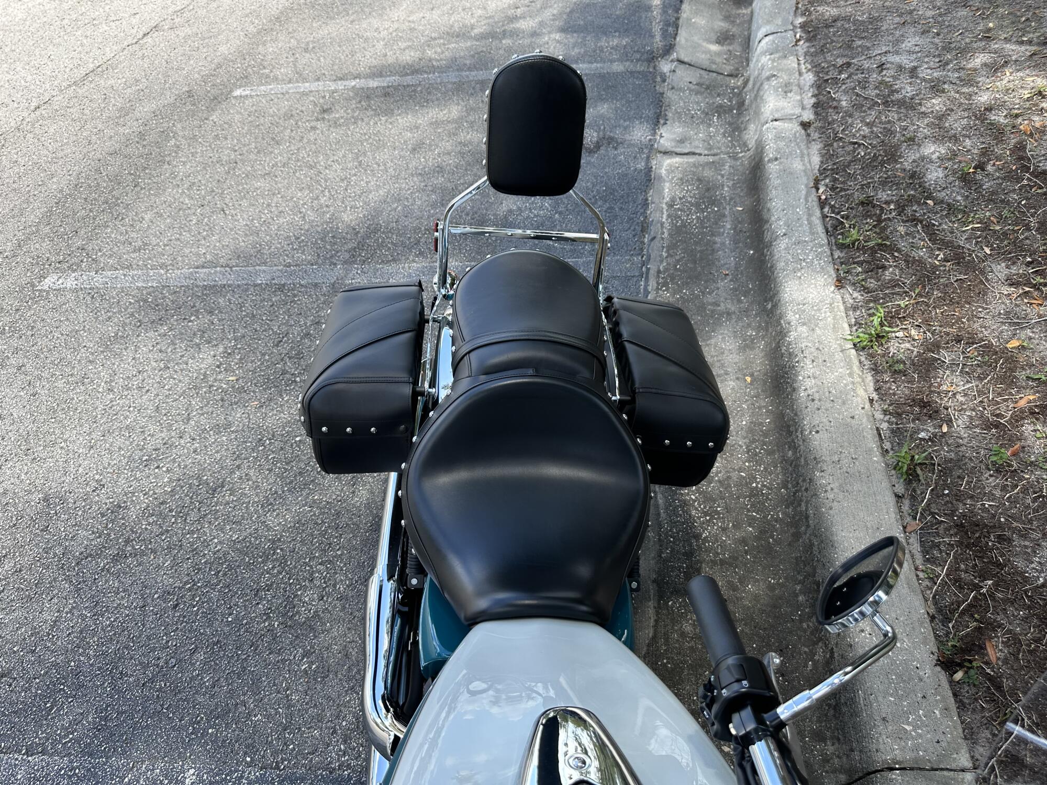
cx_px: 524
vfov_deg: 56.8
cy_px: 392
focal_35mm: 24
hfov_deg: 71.6
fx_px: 726
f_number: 1.78
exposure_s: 1/829
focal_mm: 6.86
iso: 80
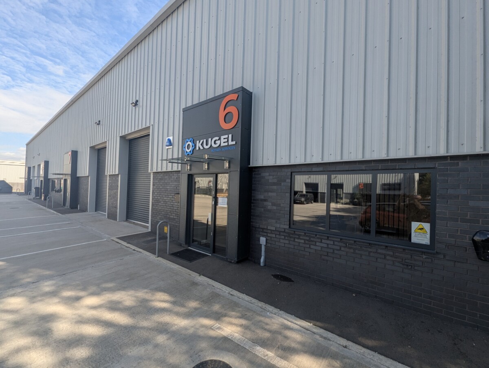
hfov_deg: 106.1
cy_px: 184
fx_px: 184
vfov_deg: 90.1
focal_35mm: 13
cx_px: 244
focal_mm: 1.95
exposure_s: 1/681
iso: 44
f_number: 2.2
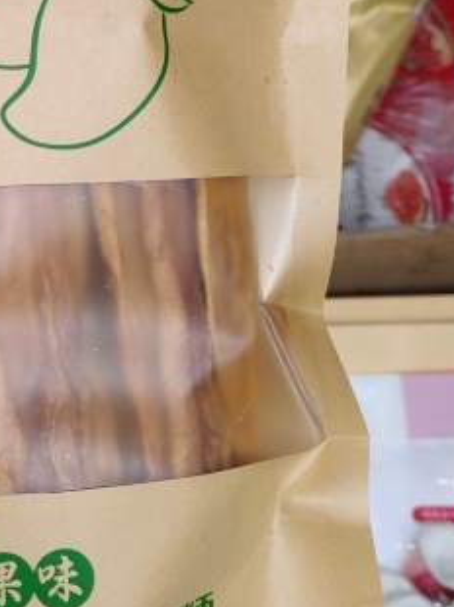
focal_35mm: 93
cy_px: -30
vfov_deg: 20.3
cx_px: -117
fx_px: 1629
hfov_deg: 15.2
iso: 160
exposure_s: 1/100
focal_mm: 5.52
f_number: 1.95
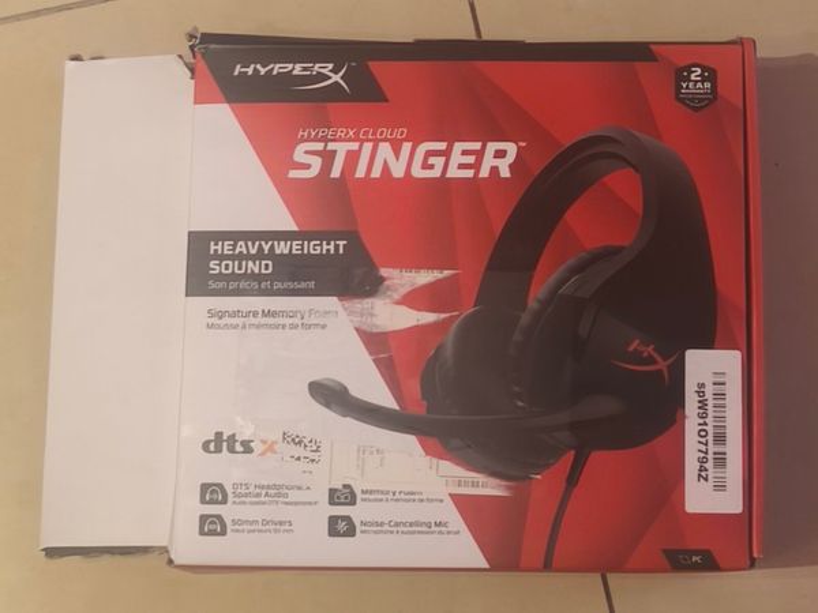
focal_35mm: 29
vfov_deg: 48.2
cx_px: 409
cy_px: 306
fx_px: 685
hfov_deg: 61.7
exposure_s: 1/50
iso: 640
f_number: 1.7
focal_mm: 5.35
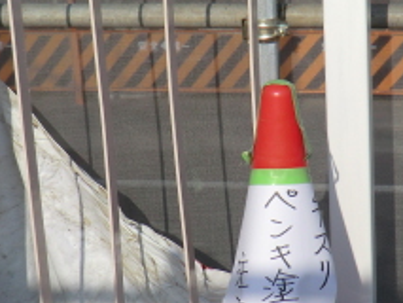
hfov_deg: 16.4
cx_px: 269
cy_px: 169
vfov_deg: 12.4
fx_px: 1398
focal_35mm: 120
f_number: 3.8
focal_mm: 7.1
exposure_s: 1/1000
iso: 64
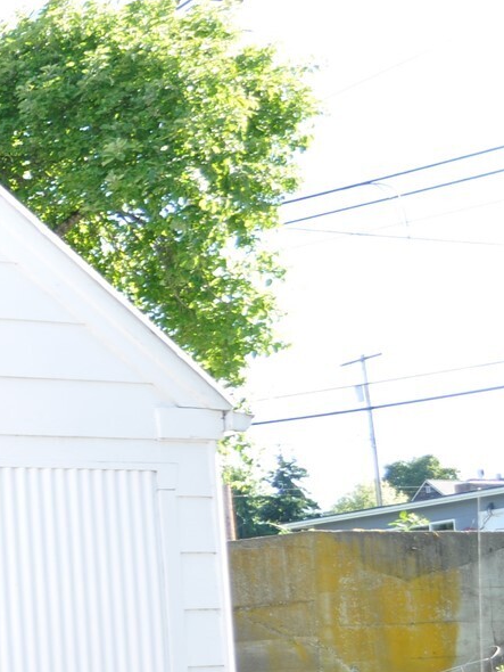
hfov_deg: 15.2
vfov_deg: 23.2
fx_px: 1610
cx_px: -420
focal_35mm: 83
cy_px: 551
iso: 200
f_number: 13
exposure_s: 1/200
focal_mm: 20
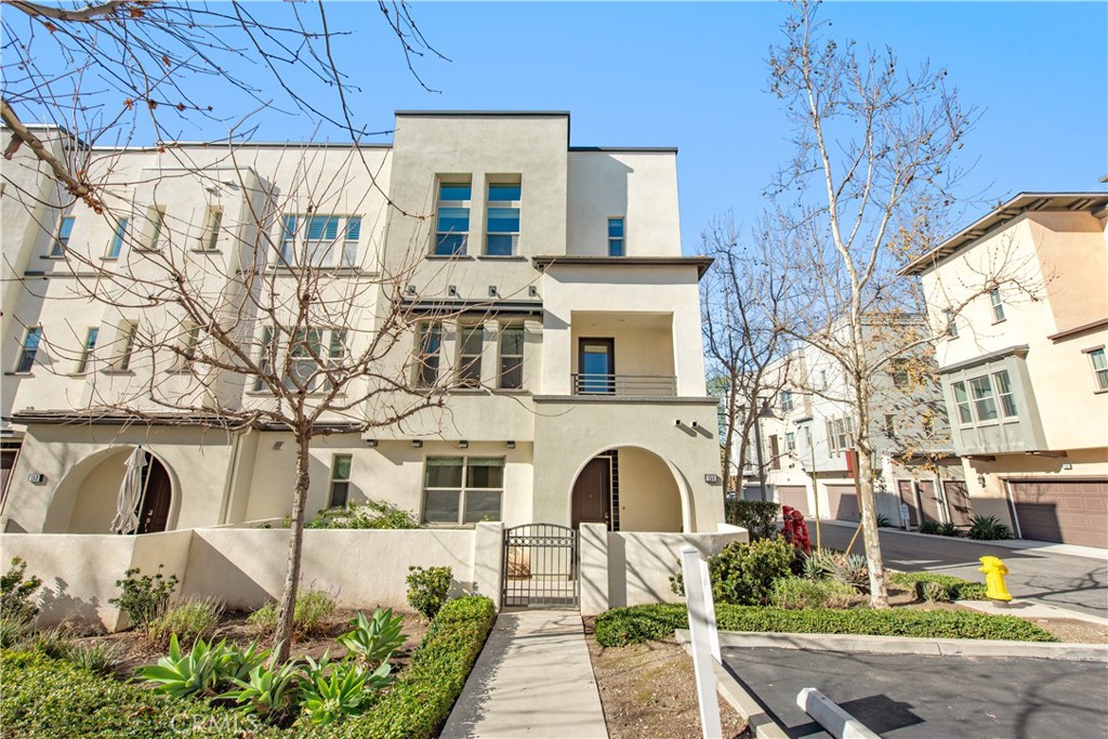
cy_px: 370
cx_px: 554
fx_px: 462
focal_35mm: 15
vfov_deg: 77.3
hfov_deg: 100.4
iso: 200
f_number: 10
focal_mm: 15
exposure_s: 1/400
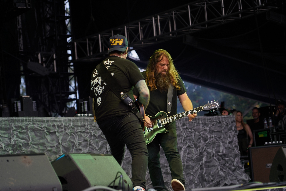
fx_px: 834
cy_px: 96
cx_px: 143
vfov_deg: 13.0
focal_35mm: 105
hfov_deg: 19.5
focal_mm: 105
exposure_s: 1/125
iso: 320
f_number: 4
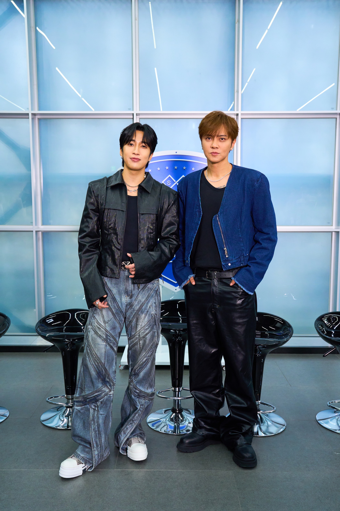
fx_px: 496
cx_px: 170
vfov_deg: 54.4
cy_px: 256
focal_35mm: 35
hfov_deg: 37.9
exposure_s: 1/60
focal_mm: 35
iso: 2500
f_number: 5
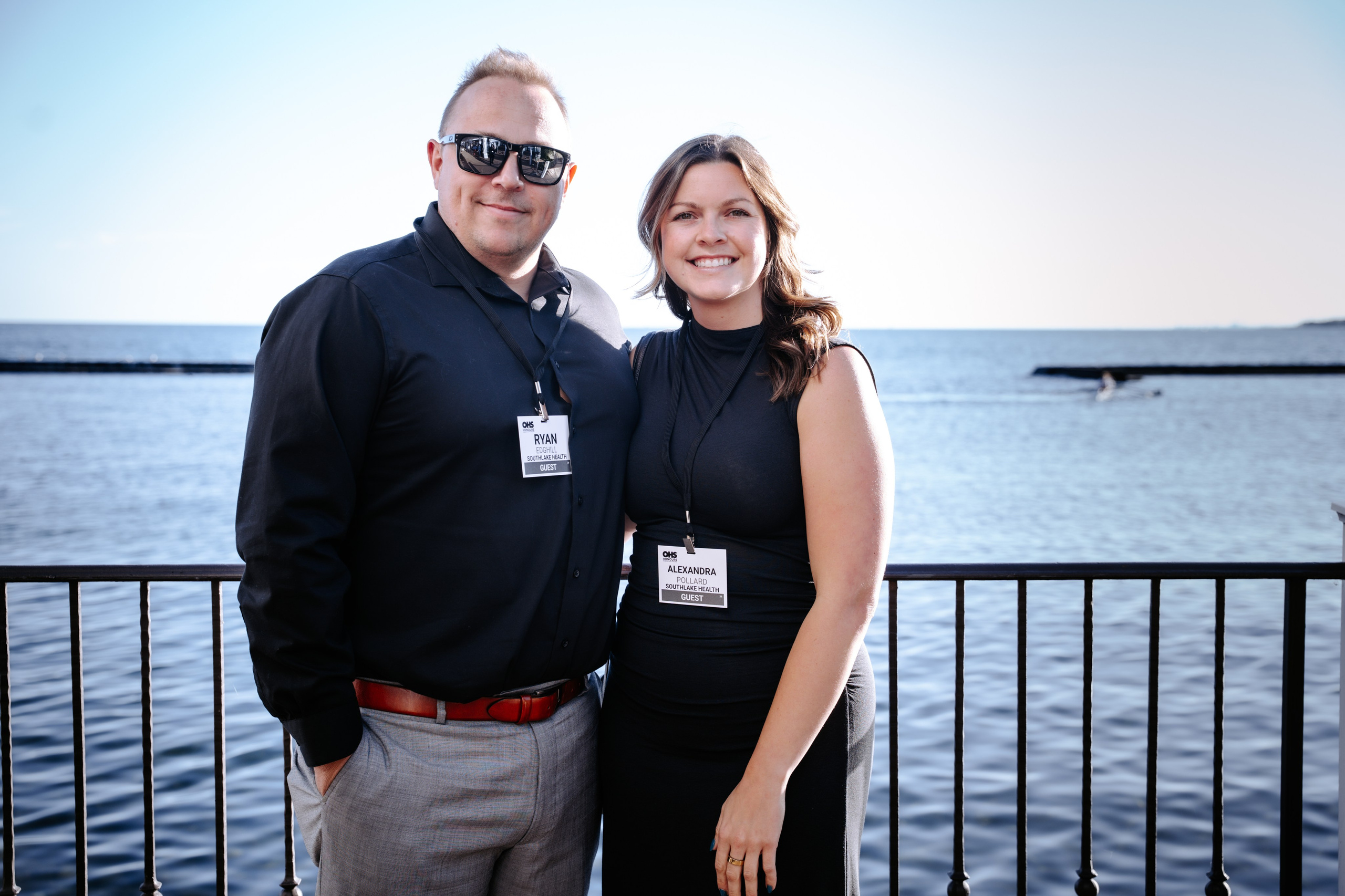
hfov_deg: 43.8
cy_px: 448
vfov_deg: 30.0
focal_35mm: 45
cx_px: 672
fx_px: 1671
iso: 64
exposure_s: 1/200
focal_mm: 43.9
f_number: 4
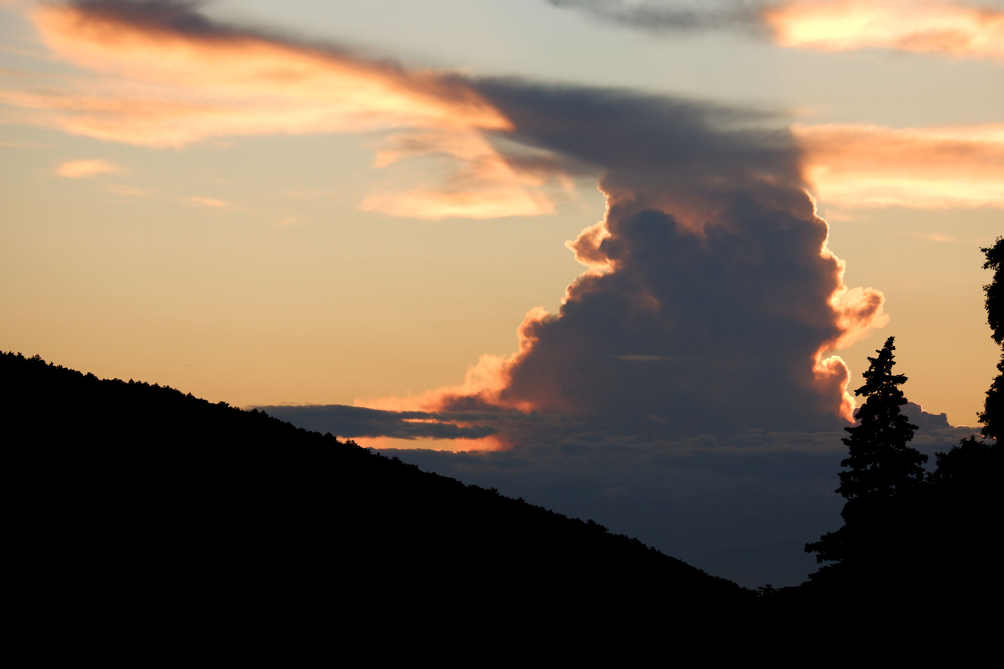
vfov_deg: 6.4
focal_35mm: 215
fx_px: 5996
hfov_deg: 9.6
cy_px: 334
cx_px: 502
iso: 200
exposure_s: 1/170
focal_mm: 143.9
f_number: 6
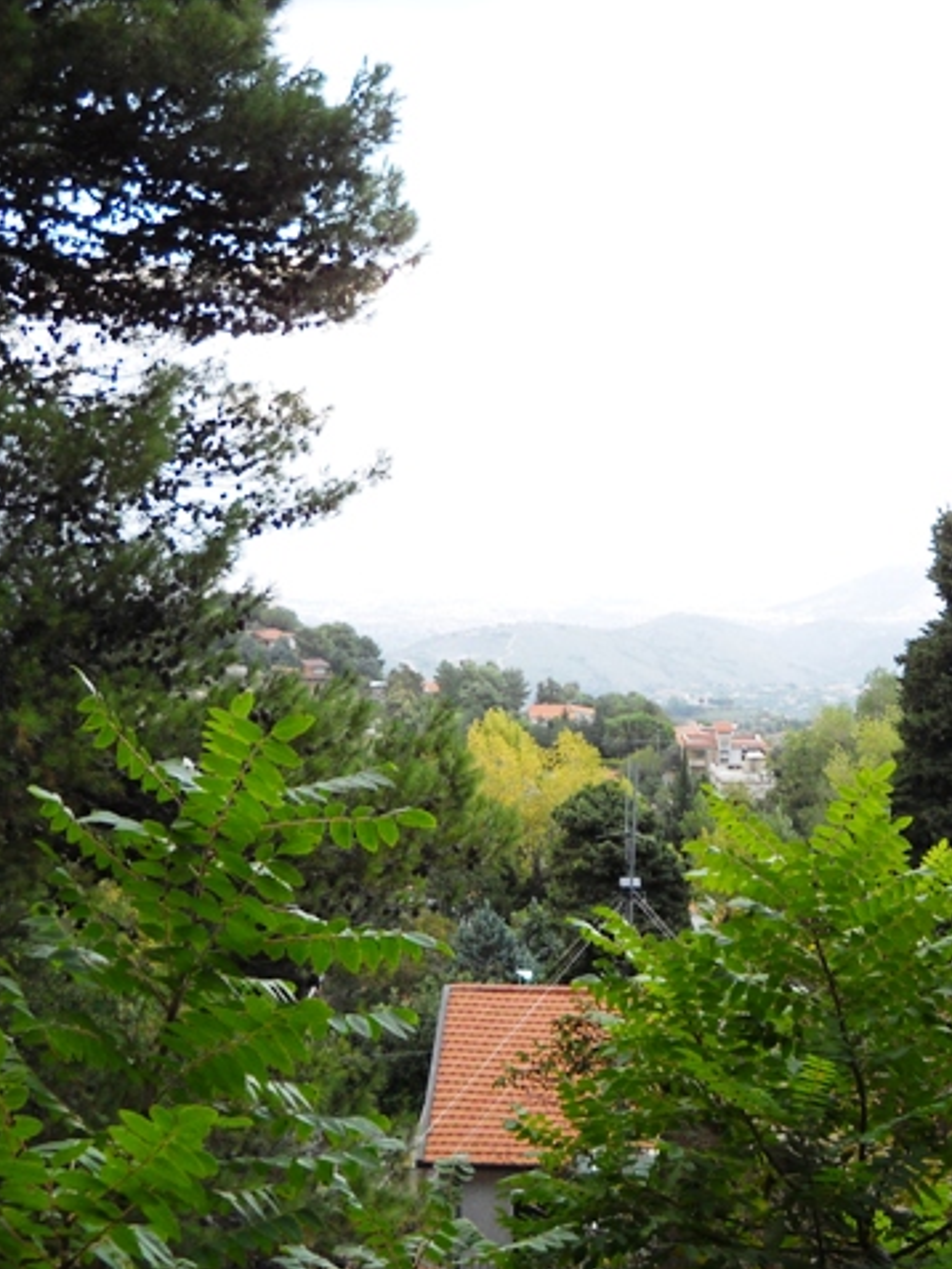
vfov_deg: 34.9
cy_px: 636
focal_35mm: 55
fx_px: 2016
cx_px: 675
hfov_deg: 26.3
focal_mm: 6.72
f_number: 3.1
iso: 135
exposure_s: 1/60
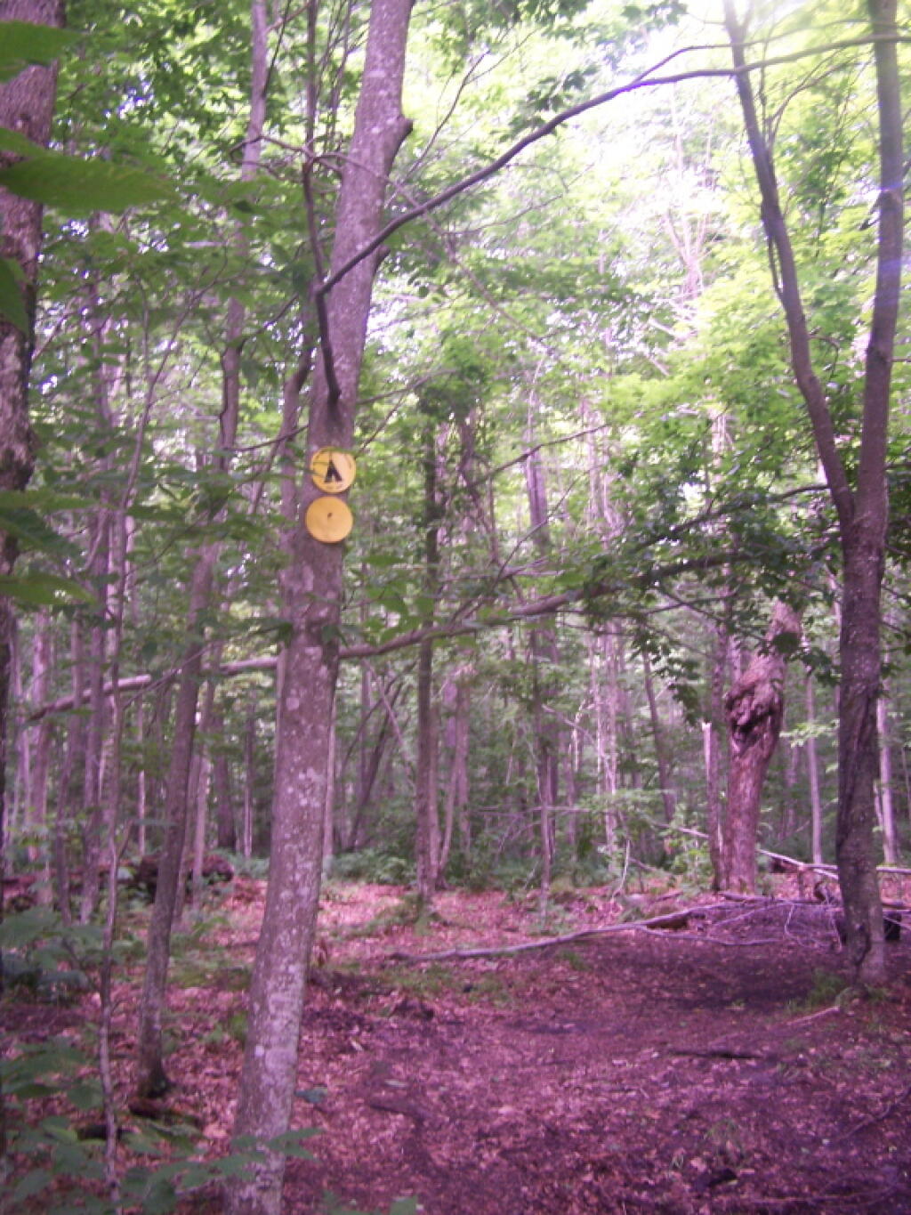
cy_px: 608
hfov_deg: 37.7
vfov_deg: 49.0
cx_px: 456
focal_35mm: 38
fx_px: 1333
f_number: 2.8
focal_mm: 6.3
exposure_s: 1/30
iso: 140
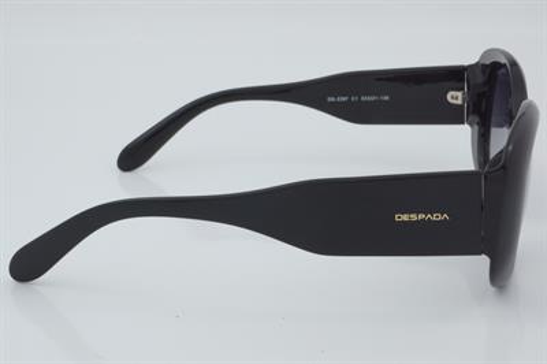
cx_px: 274
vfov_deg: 18.2
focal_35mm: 75
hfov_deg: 27.0
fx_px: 1139
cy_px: 182
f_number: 32
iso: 100
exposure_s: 1/4
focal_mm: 50
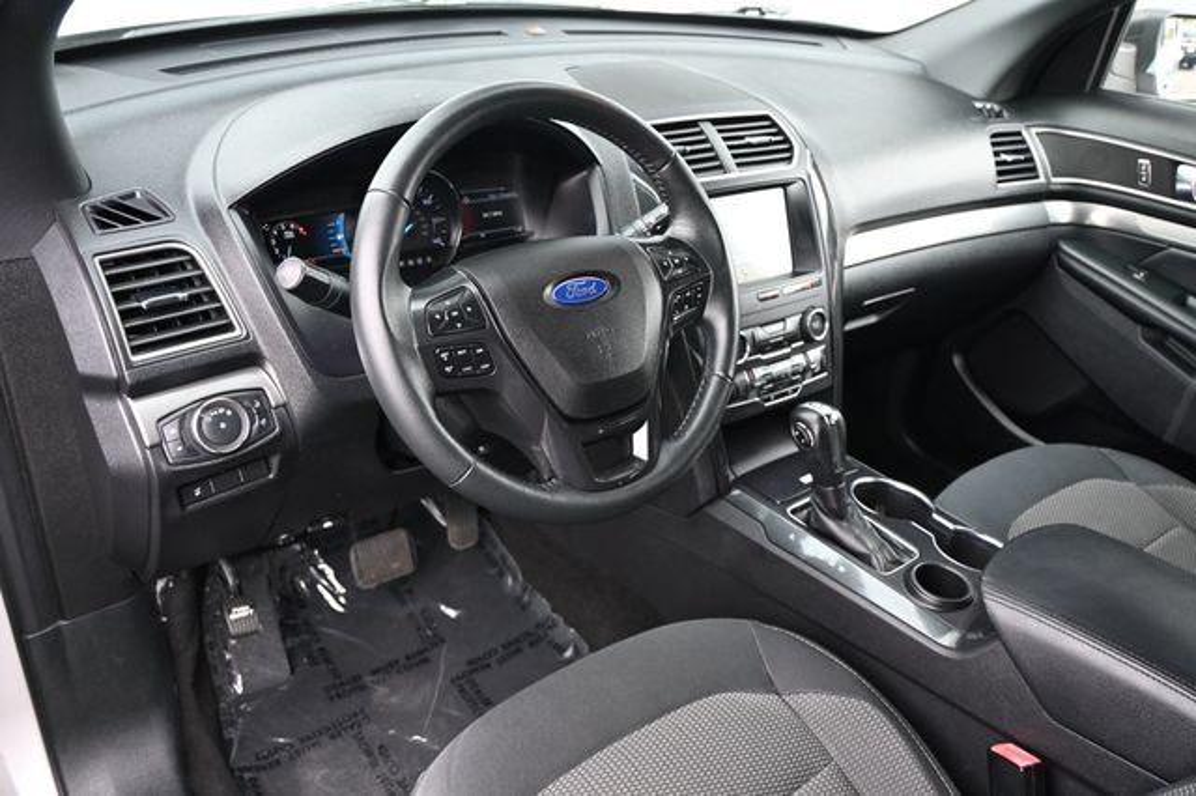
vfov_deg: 44.6
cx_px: 598
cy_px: 398
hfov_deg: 63.2
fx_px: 971
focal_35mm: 29
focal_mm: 19.5
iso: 560
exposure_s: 1/125
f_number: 3.8
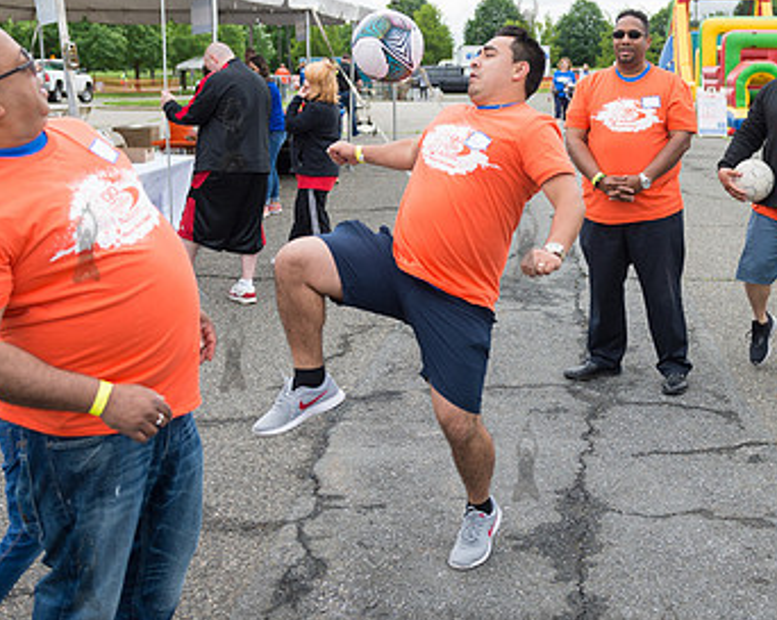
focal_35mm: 51
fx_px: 1172
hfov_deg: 36.3
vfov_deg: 29.6
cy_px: 242
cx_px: 525
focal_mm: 32
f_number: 3.5
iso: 200
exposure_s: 1/640
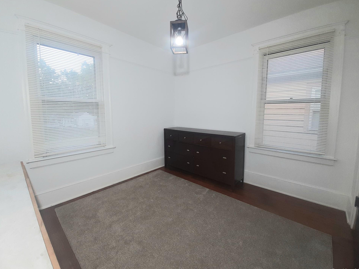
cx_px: 176
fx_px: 145
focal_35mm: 14
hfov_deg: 102.1
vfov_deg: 85.6
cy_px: 131
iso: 40
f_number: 2.2
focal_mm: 1.42
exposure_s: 1/40
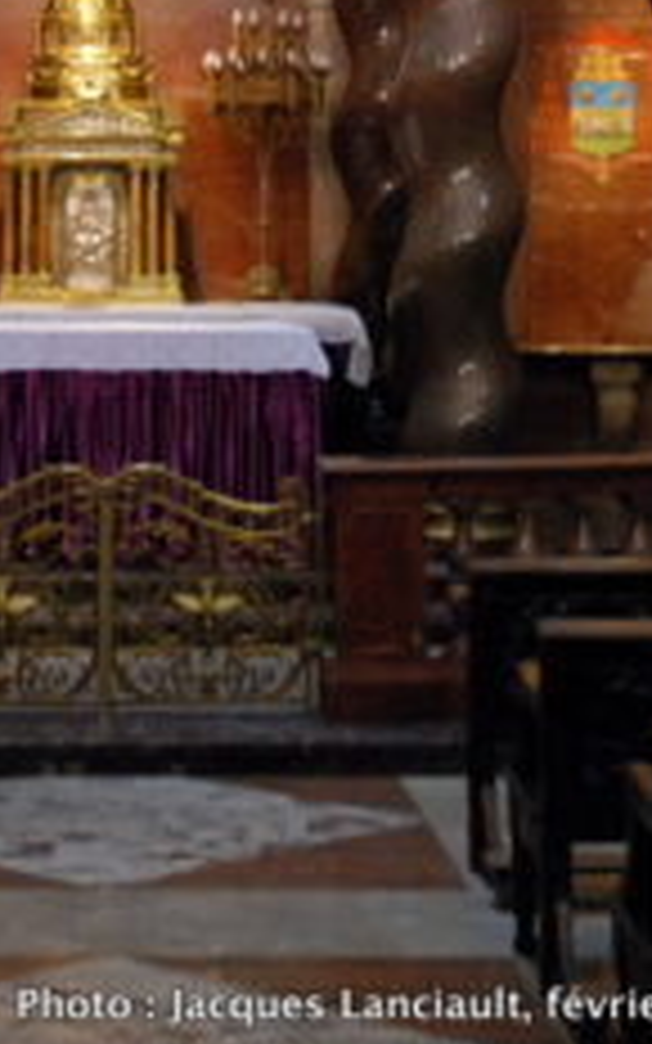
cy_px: -54
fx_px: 2533
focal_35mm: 89
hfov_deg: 14.6
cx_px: 97
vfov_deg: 22.2
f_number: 3.8
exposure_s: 1/40
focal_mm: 27
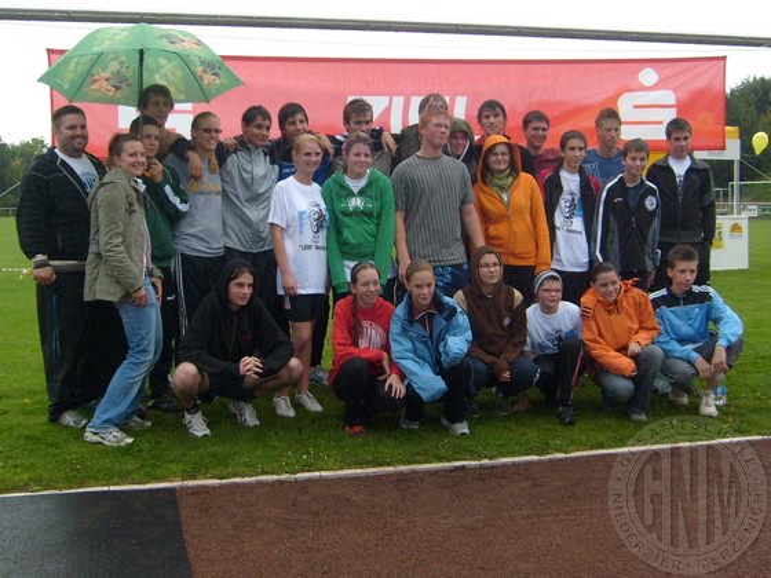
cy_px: 289
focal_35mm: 35
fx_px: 780
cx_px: 386
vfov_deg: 40.7
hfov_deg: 52.6
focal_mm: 5.8
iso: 80
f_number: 7.1
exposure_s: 1/60
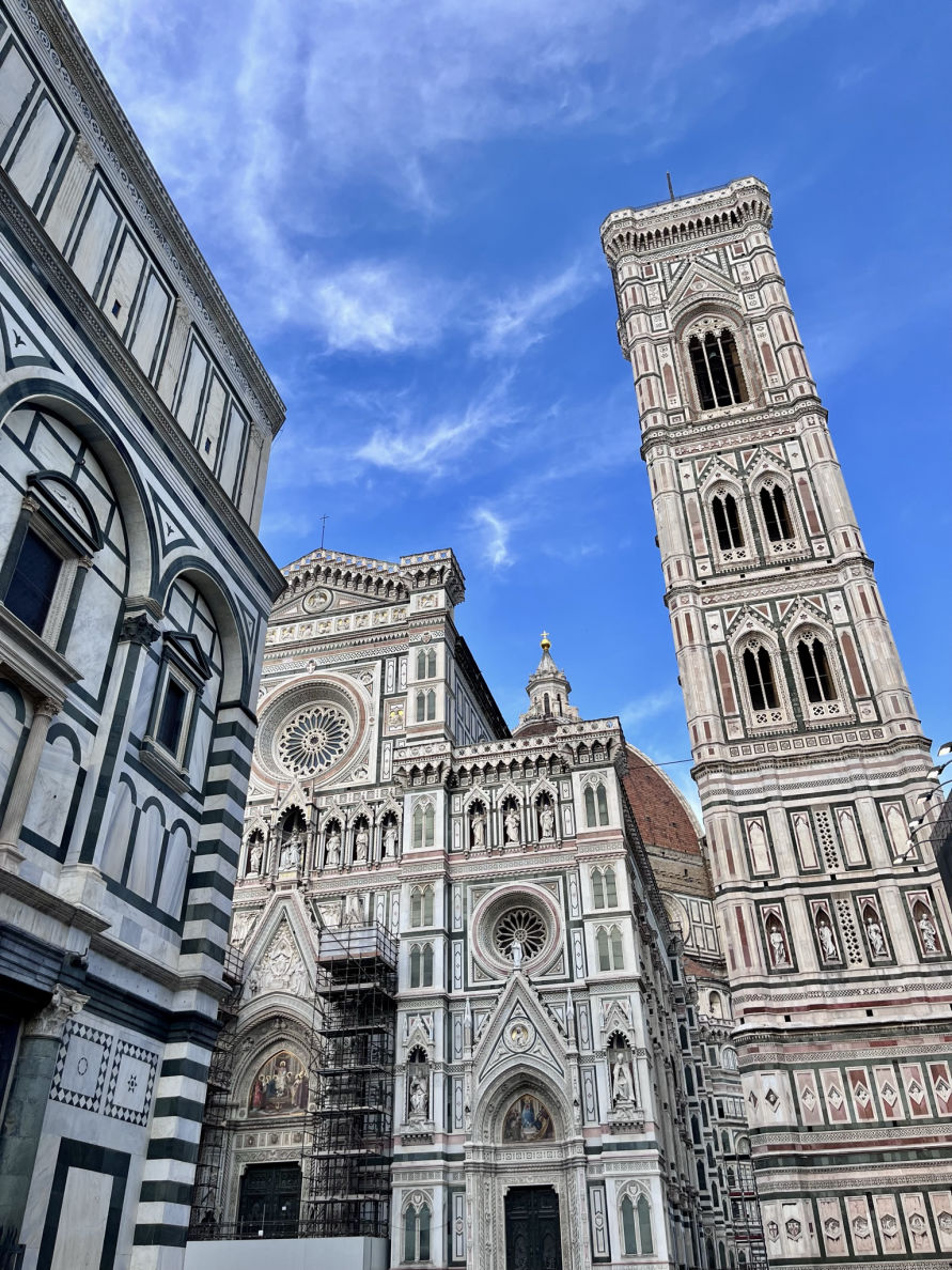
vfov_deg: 67.3
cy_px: 635
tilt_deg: +34.5
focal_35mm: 26
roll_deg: +1.7
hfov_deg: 53.1
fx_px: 953
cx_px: 476
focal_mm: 5.1
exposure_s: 1/1212
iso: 50
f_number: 1.6
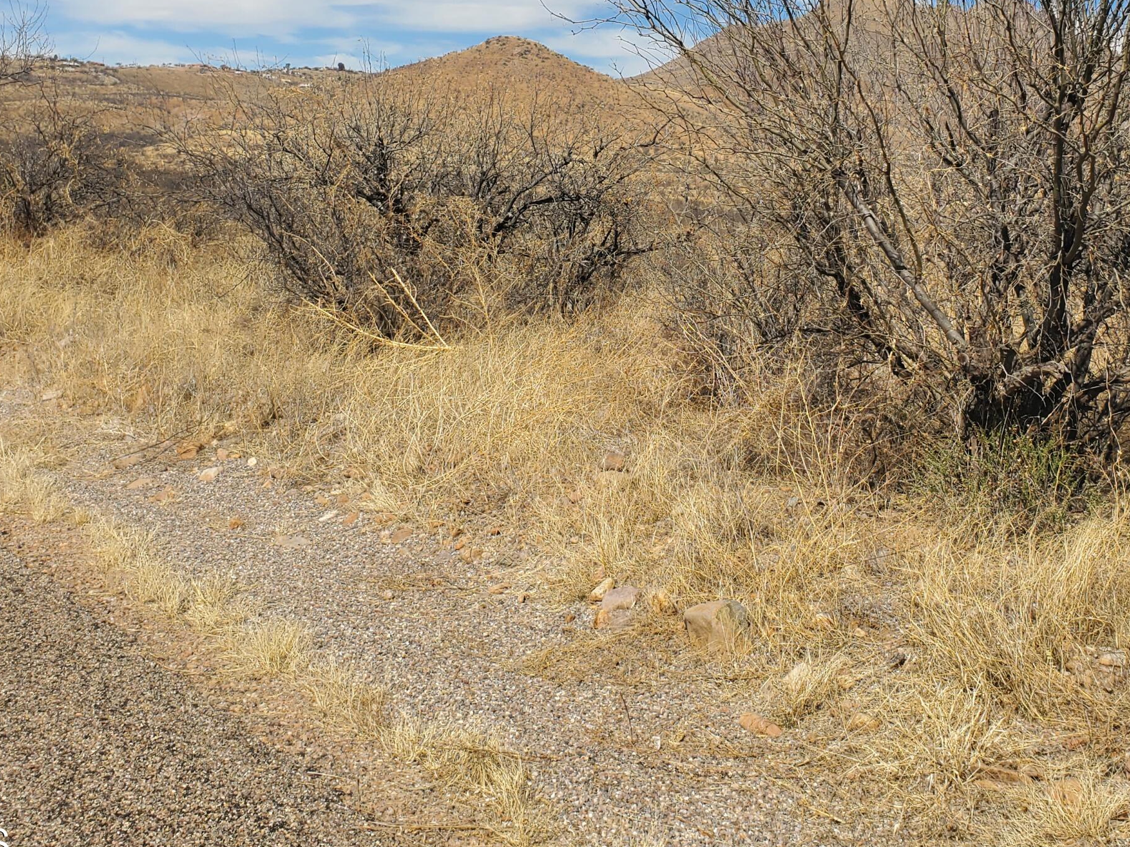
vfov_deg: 32.9
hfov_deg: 43.5
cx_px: 709
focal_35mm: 43
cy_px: 207
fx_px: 1404
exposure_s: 1/2169
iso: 50
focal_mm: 4.3
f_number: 2.4
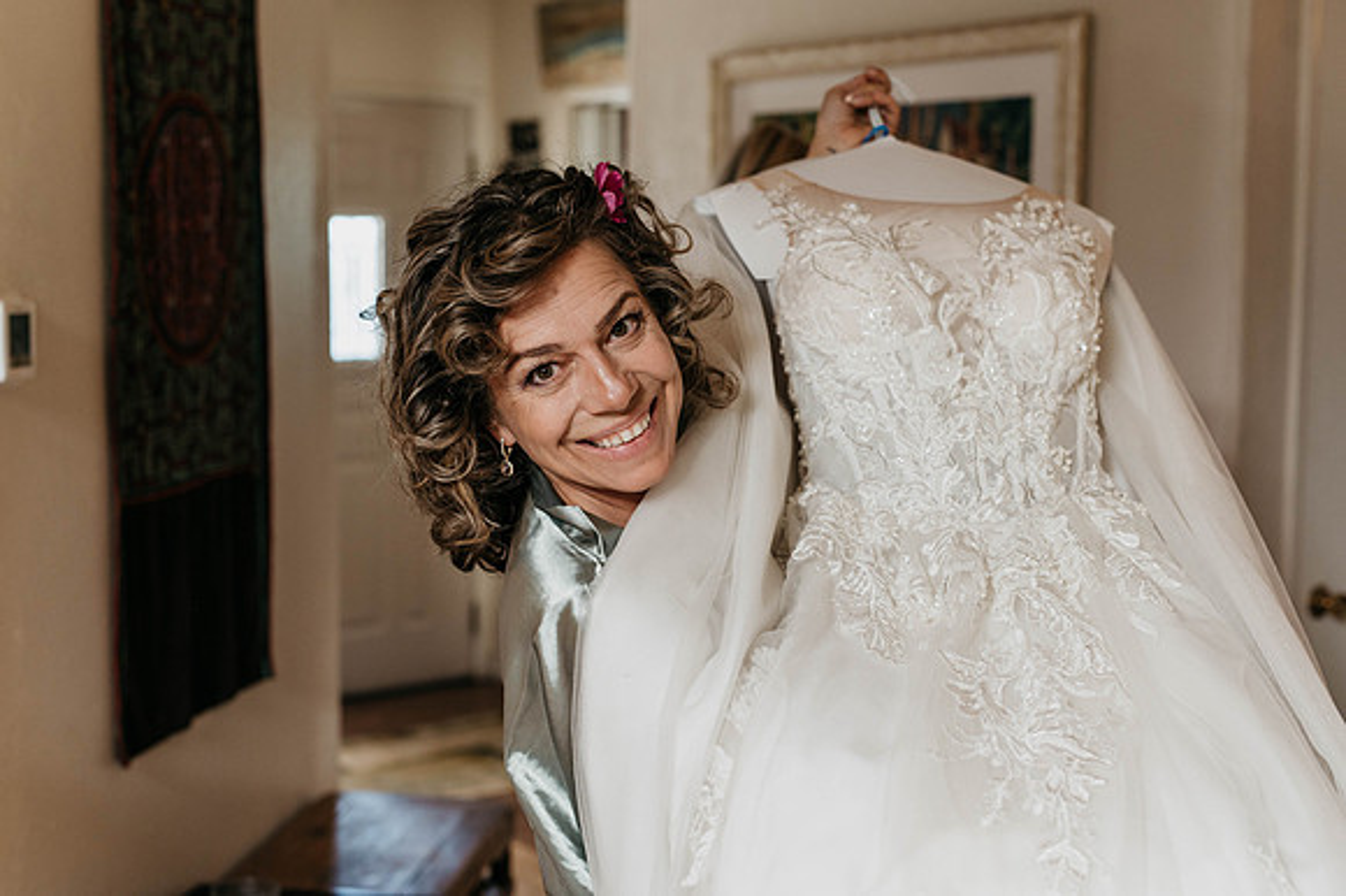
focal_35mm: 50
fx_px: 1868
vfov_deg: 27.0
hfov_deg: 39.6
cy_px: 448
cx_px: 673
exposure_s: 1/160
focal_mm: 50
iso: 800
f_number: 3.5
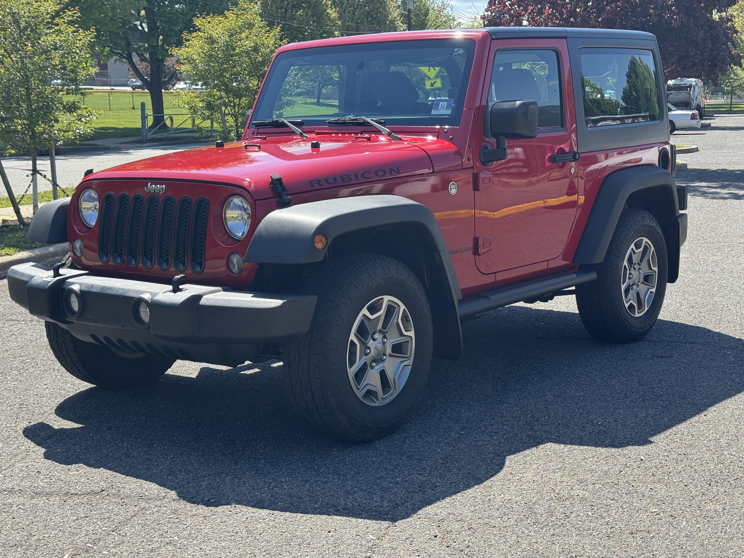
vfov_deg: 29.1
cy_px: 290
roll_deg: +0.8
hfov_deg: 38.2
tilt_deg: -10.6
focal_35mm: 50
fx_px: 1075
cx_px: 379
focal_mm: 6.76
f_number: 1.78
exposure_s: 1/1395
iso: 64
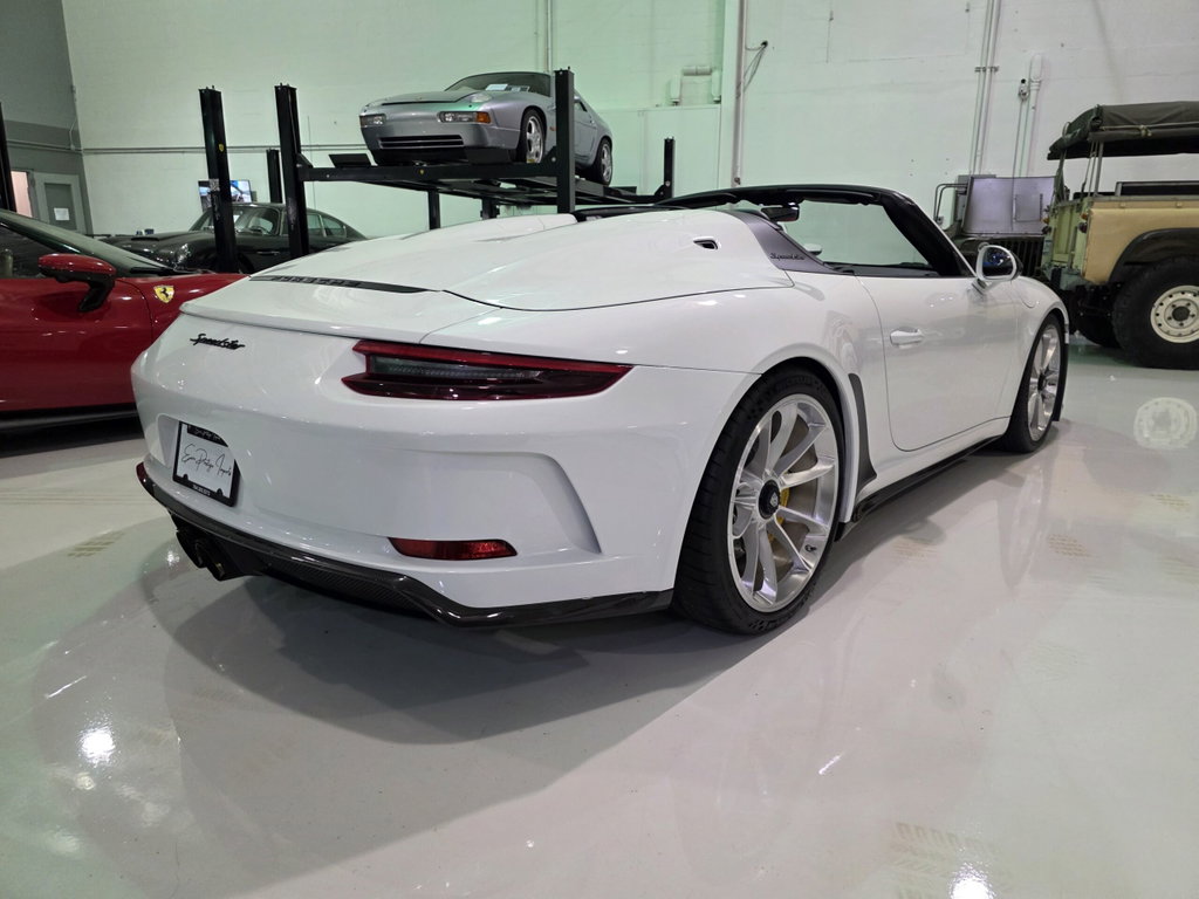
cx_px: 600
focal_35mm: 23
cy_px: 450
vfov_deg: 58.9
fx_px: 797
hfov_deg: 73.9
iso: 500
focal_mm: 6.3
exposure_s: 1/120
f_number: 1.7
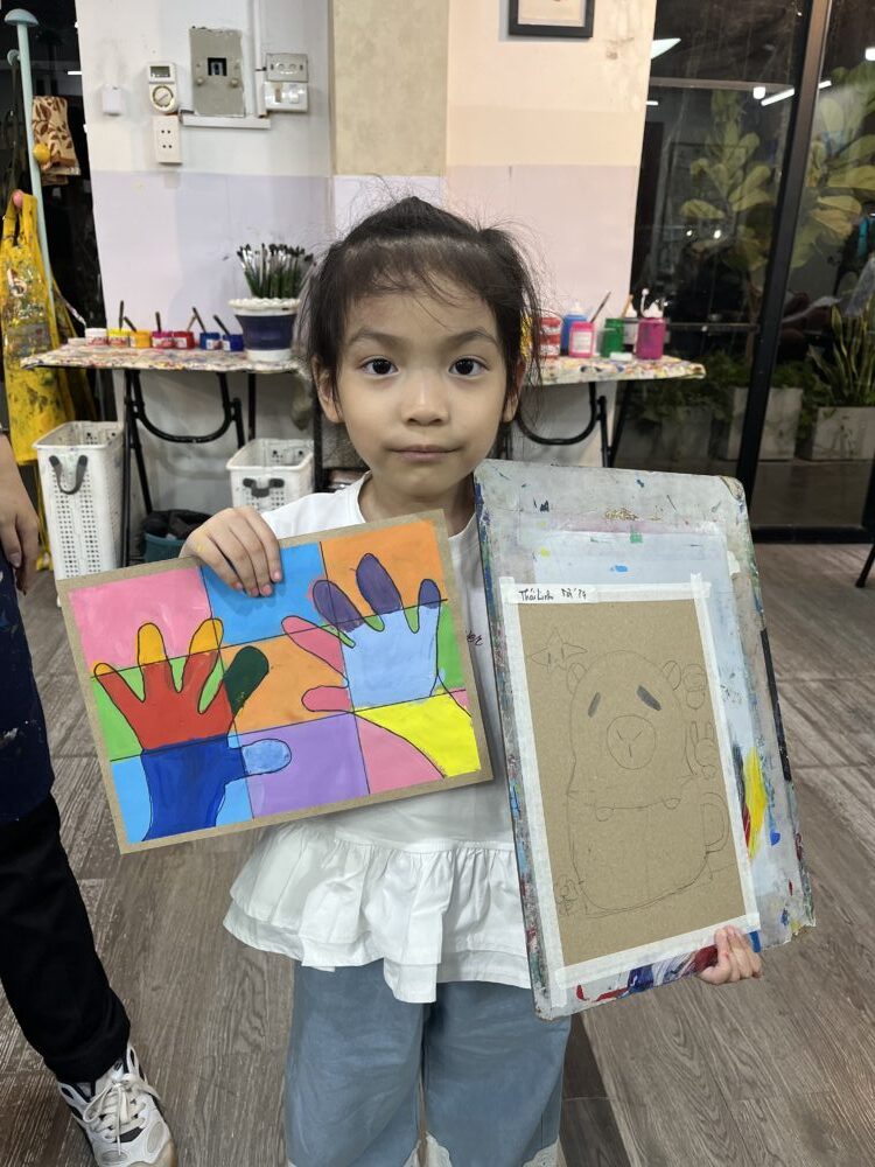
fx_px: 876
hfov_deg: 53.1
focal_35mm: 26
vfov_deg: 67.3
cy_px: 584
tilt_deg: -21.1
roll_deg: -0.3
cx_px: 438
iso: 125
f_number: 1.6
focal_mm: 5.1
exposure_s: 1/100
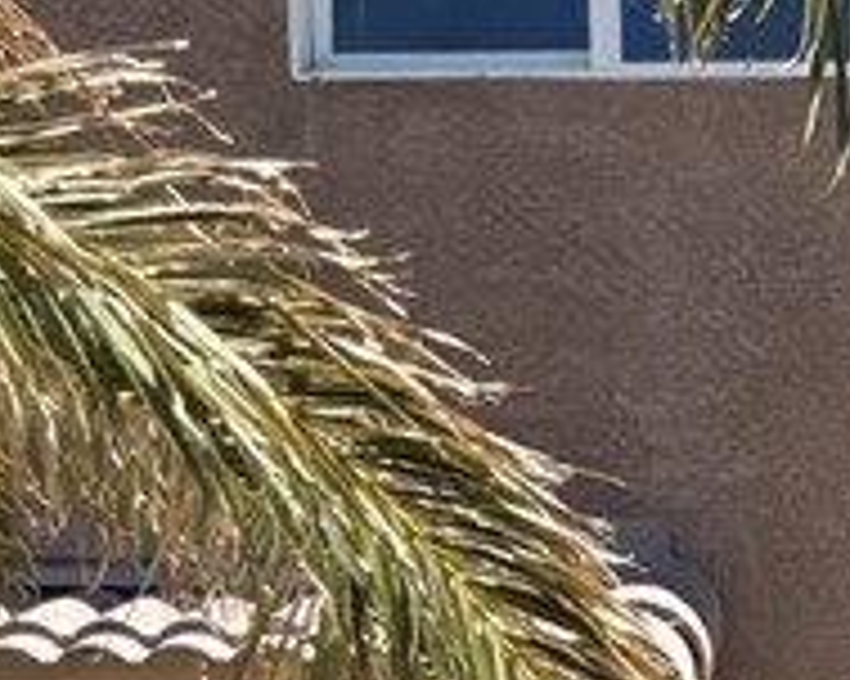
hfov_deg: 11.9
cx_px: 1561
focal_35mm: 148
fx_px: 3721
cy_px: 1315
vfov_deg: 9.8
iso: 125
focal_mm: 3
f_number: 1.8
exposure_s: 1/4785
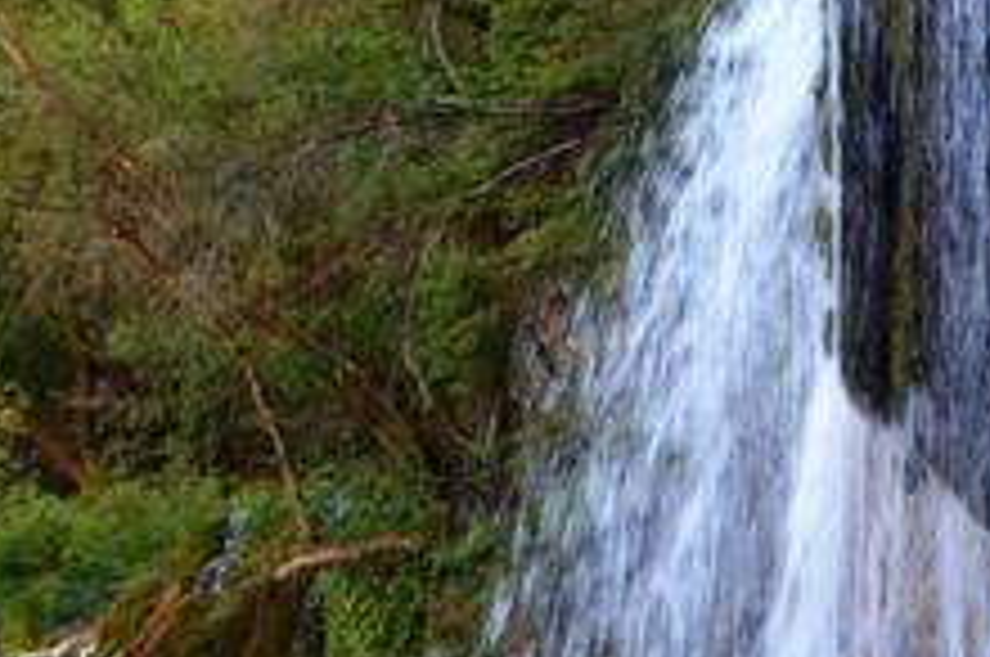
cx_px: 1336
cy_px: 259
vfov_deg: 9.0
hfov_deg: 13.0
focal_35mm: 152
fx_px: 4186
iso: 100
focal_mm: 35
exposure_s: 1/50
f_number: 3.5
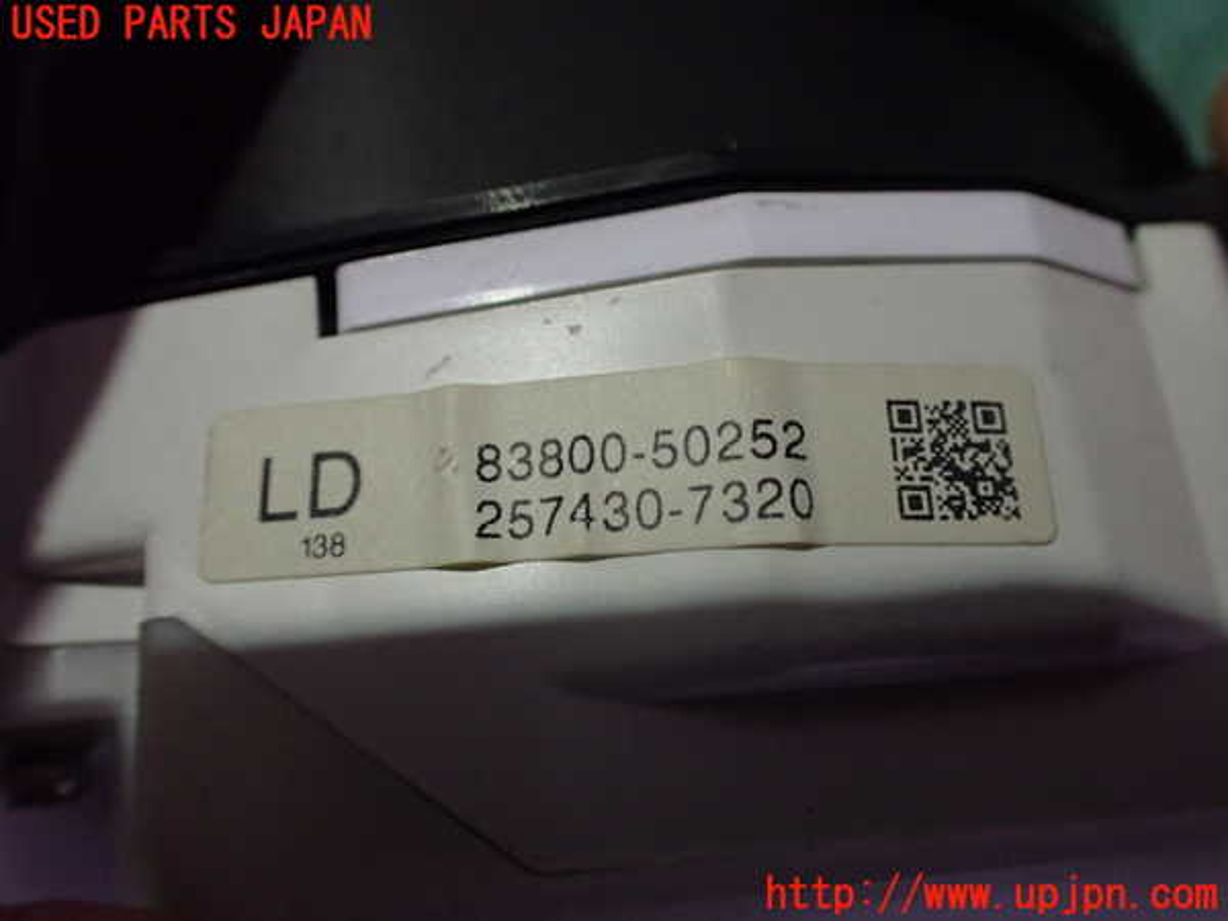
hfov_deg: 60.0
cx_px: 614
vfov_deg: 46.8
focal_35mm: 30
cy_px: 460
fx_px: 1064
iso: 800
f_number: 2.3
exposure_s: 1/60
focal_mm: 5.4
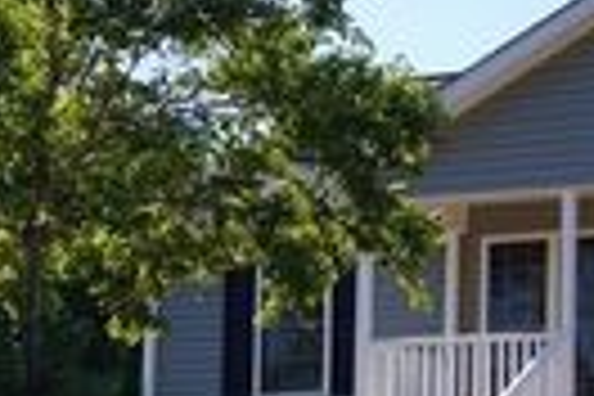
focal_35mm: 148
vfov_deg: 9.3
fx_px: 2442
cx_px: 720
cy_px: 304
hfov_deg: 13.5
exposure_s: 1/125
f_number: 9
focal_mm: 26
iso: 100
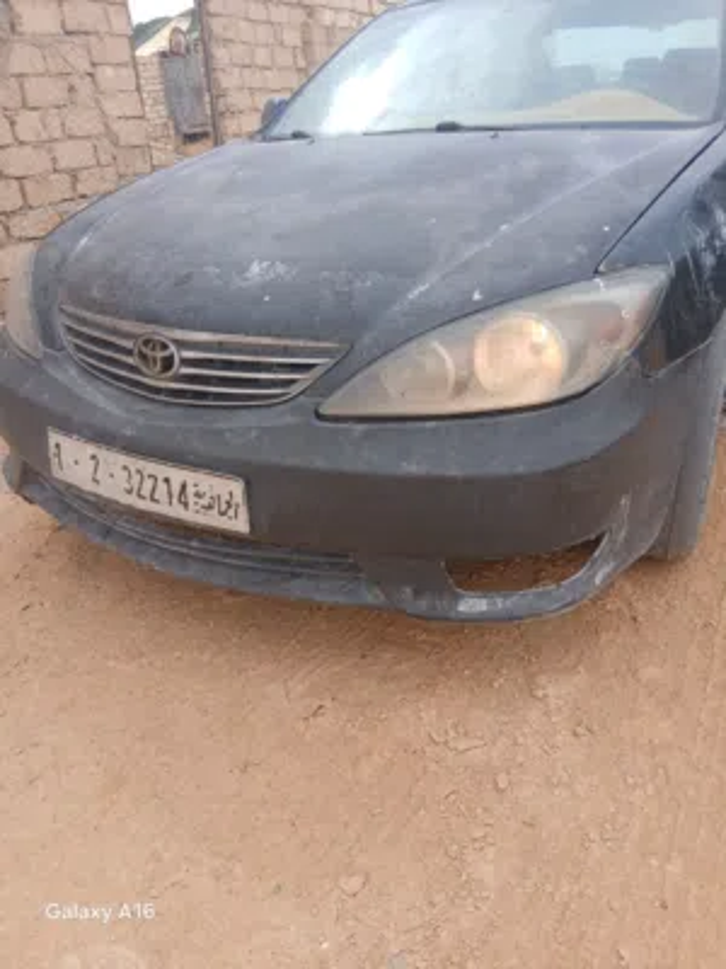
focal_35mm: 26
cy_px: 484
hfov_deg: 53.1
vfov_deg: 67.3
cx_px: 363
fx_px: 727
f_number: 1.8
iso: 20
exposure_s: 1/212
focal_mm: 3.98
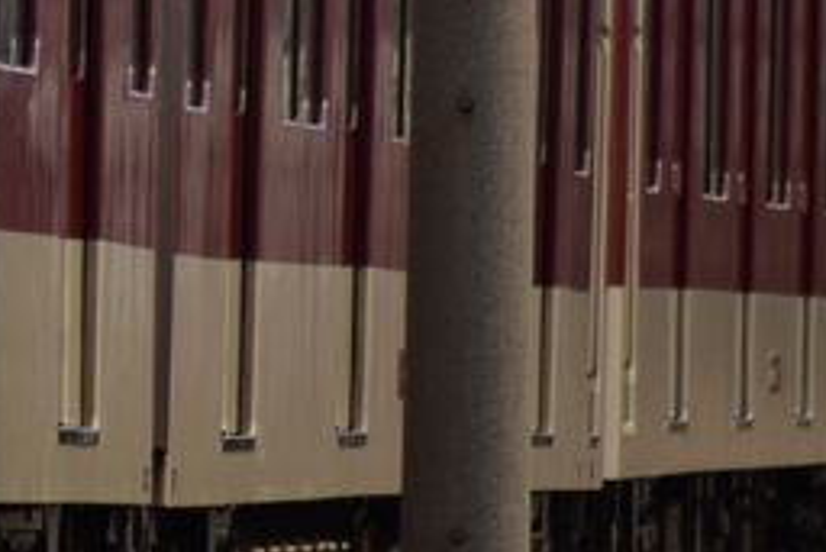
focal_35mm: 1054
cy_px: -142
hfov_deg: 2.0
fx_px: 24196
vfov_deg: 1.3
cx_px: -536
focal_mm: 150
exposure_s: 1/800
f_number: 5
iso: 200
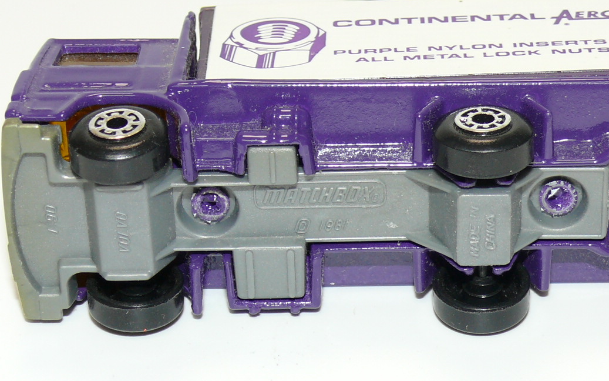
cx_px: 371
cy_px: 143
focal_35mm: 121
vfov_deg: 10.8
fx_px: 2008
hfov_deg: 17.2
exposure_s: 1/30
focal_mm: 11.3
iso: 100
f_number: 4
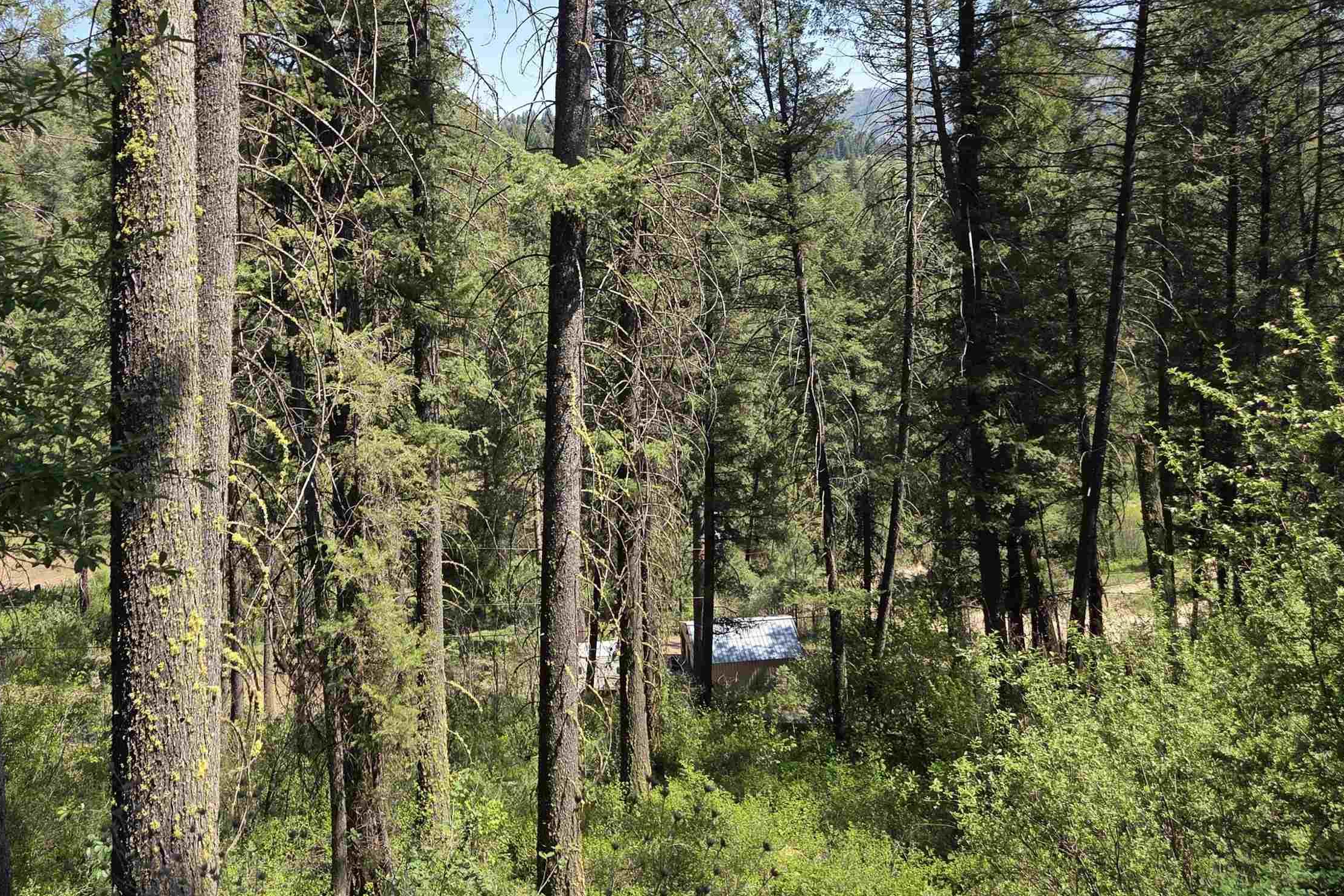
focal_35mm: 33
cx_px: 585
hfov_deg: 57.0
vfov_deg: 38.9
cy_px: 221
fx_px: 1232
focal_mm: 5.4
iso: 80
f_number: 1.8
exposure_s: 1/2099
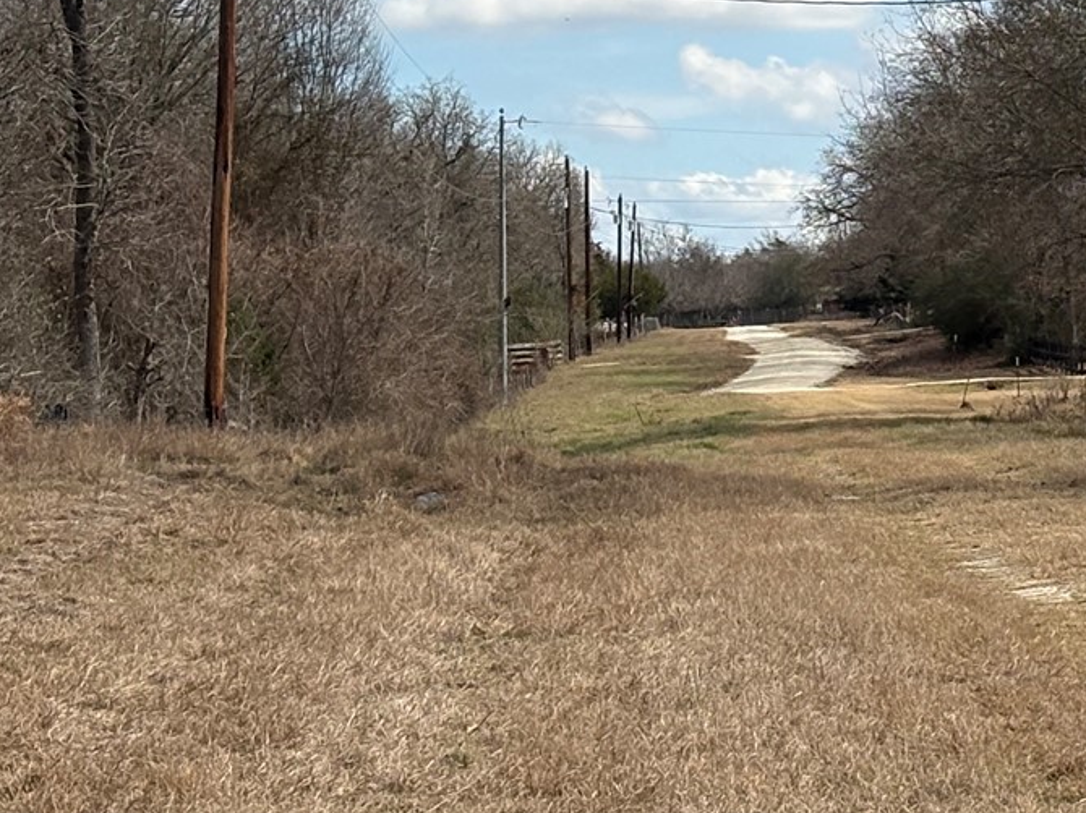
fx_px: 4986
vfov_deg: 9.3
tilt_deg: +2.8
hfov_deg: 12.0
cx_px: 1545
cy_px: 28
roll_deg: +1.8
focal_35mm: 159
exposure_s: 1/3636
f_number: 1.6
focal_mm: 5.96
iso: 32
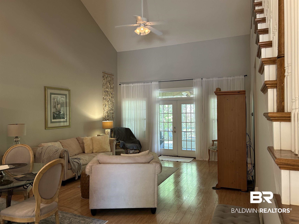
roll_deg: +0.5
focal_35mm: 26
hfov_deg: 67.3
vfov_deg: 53.1
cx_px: 150
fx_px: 225
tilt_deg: +1.0
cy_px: 112
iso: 160
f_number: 1.5
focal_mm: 5.7
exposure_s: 1/60
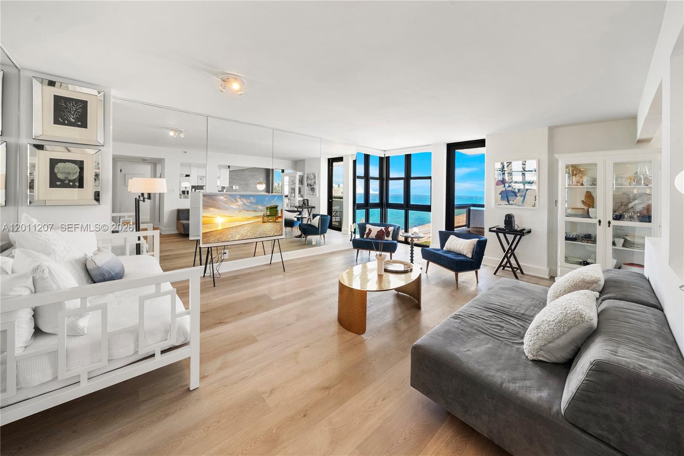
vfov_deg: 90.1
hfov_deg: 112.6
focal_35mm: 12
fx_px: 228
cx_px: 342
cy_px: 228
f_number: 8
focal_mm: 12
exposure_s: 1/2
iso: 200
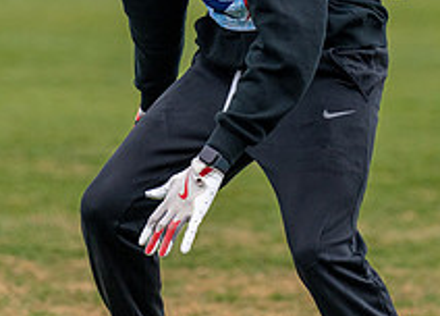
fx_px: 5593
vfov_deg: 3.2
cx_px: 284
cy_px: 8
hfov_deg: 4.5
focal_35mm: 447
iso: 500
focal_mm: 152
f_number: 2.8
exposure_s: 1/1600
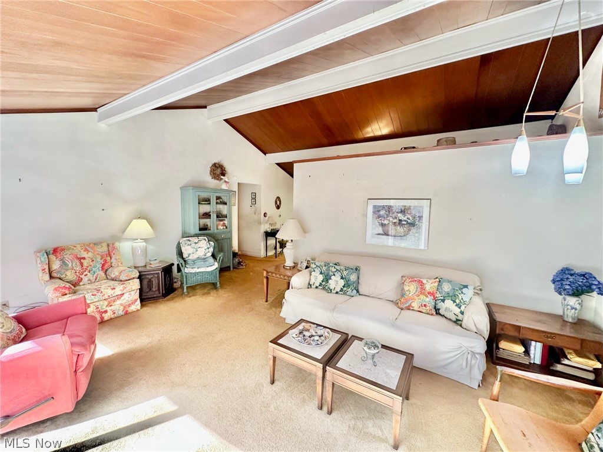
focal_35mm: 14
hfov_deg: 102.1
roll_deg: -0.9
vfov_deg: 85.6
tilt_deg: -5.9
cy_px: 226
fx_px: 244
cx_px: 302
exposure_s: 1/120
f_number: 2.2
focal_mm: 2.22
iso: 200
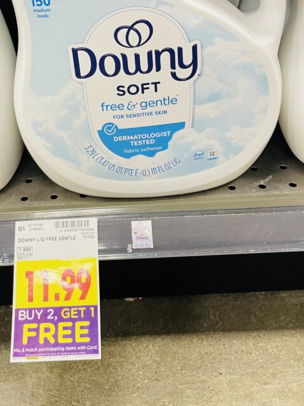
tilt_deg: -27.4
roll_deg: +4.6
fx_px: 492
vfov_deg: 43.4
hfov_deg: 34.0
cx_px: 101
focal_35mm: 42
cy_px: 104
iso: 100
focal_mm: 4.2
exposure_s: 1/61
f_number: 1.6
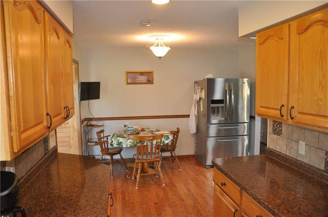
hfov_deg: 67.5
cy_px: 108
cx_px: 164
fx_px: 246
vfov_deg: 47.8
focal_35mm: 27
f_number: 3.5
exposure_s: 1/80
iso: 800
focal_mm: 18
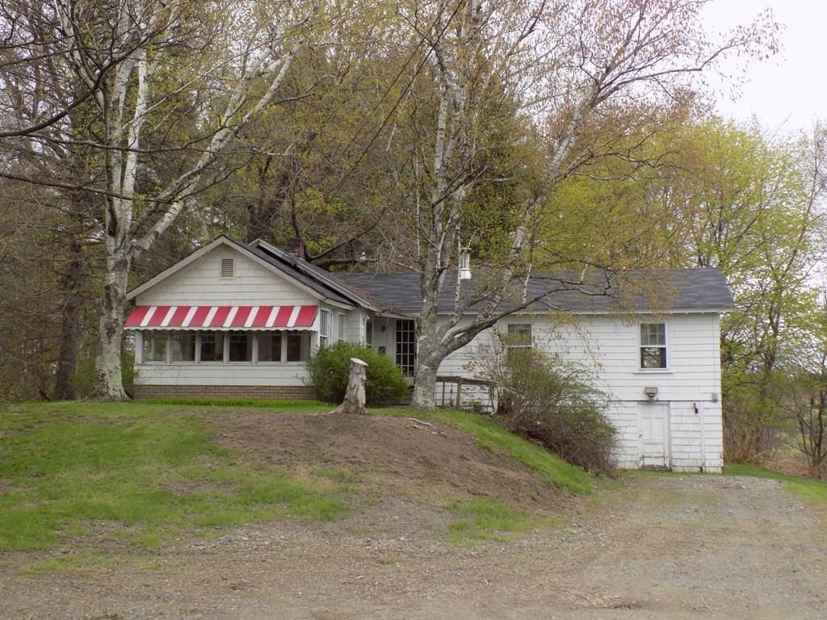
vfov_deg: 35.1
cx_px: 414
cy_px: 310
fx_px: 980
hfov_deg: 45.8
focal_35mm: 41
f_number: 3.6
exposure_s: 1/160
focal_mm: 7.3
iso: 80
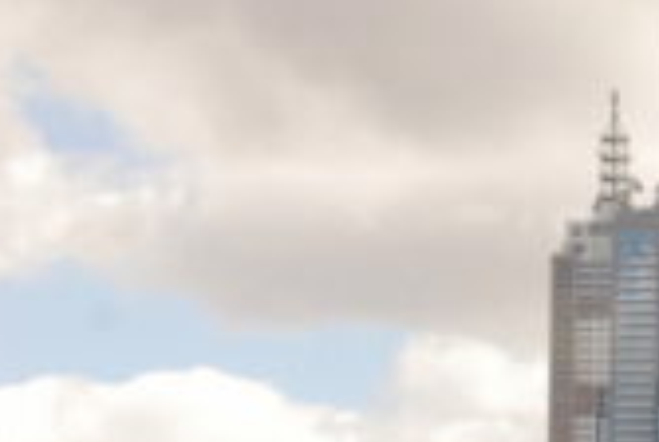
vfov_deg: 7.6
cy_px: 519
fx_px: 3301
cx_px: 975
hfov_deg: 11.0
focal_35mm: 180
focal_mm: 40
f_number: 9
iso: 500
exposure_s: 1/250
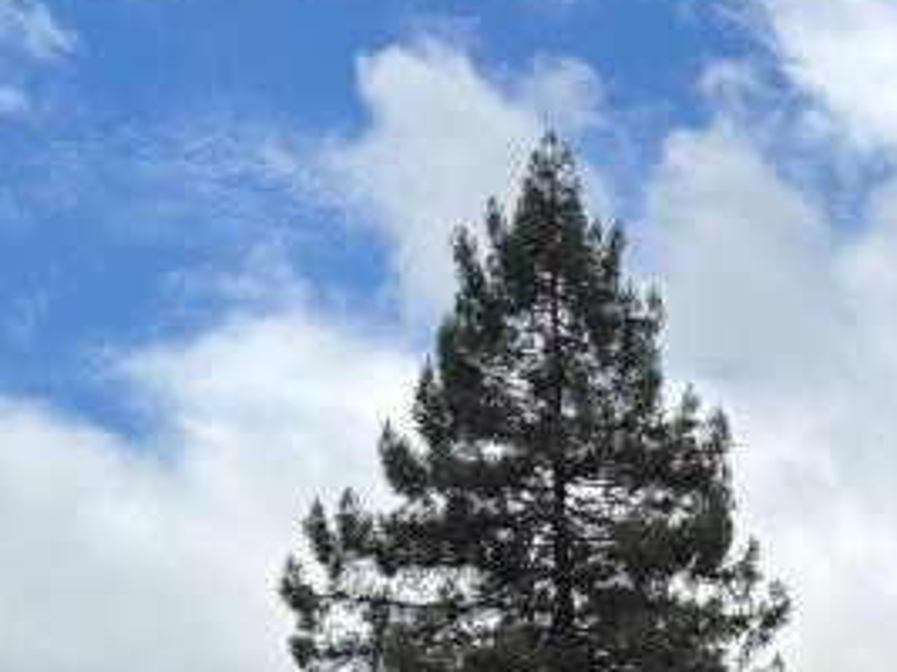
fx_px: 3782
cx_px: 931
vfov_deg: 8.9
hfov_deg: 13.3
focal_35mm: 146
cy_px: 1732
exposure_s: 1/4082
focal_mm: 5.96
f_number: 1.6
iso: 50
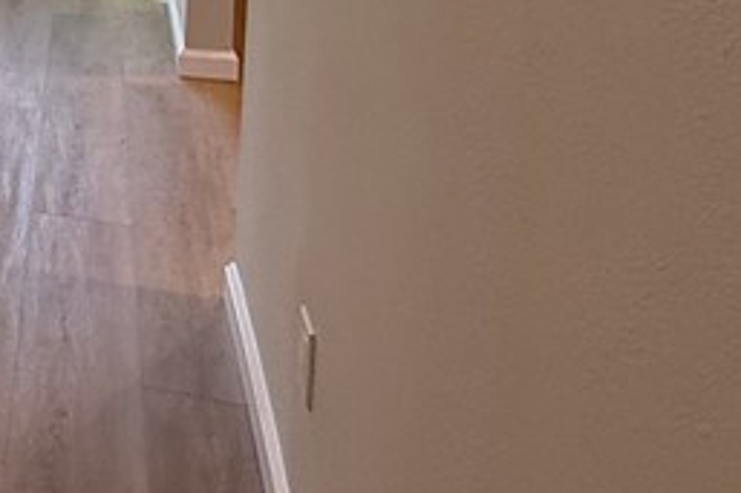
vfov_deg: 20.5
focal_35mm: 58
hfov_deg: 26.3
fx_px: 1193
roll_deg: +3.8
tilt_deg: -3.7
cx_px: -340
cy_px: -210
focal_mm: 2.22
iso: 80
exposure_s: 1/120
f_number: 2.2
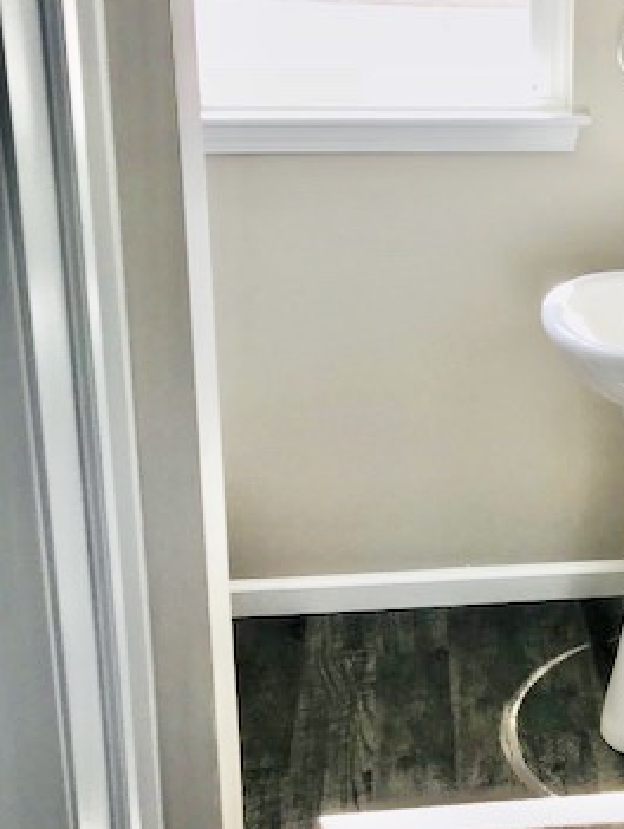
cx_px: 565
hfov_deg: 27.5
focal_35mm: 51
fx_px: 1224
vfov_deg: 36.9
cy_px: 248
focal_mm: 3.99
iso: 20
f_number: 1.8
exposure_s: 1/120
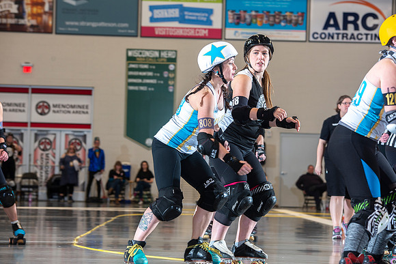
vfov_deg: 11.2
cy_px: 132
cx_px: 198
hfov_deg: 16.8
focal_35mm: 122
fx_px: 1342
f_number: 5.6
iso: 500
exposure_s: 1/160
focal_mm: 122
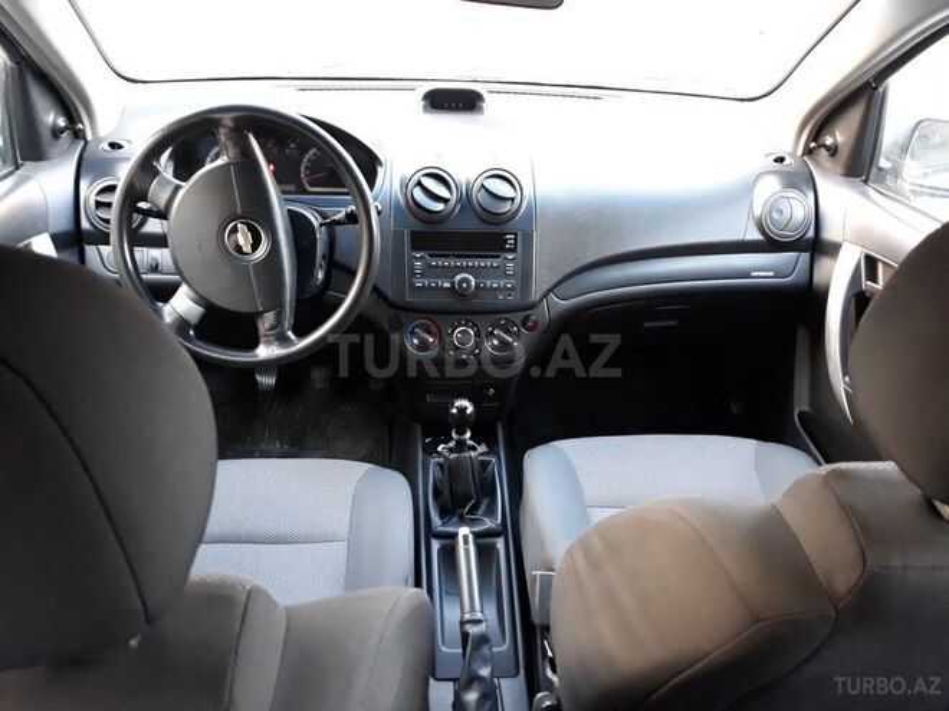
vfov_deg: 51.4
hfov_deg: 65.3
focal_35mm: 27
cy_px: 356
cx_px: 474
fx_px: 740
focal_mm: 3.71
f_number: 1.7
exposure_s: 1/25
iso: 400
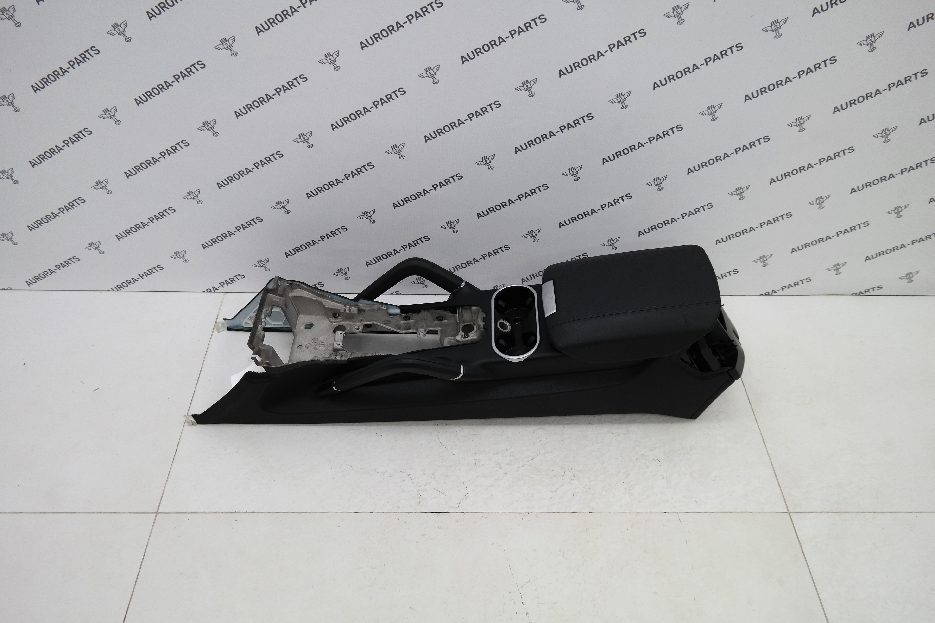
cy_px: 312
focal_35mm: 27
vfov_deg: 47.9
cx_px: 468
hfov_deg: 67.4
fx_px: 701
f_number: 3.5
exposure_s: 1/80
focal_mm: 18
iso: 200
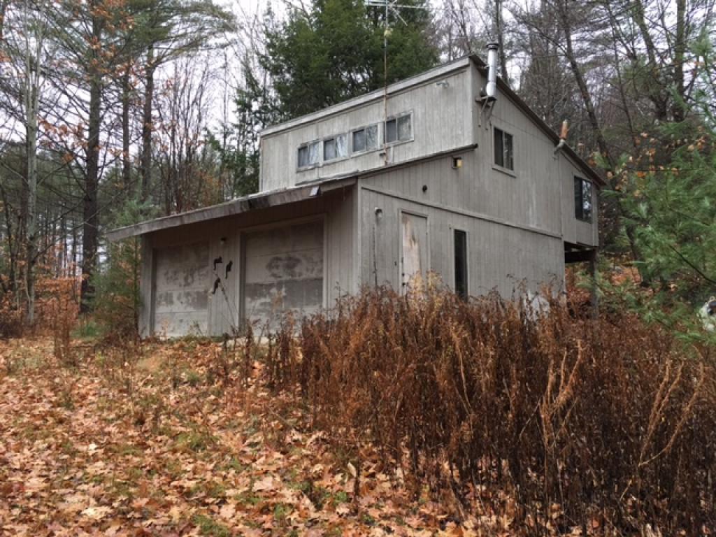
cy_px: 268
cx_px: 358
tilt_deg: +7.2
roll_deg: -0.4
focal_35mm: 29
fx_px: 600
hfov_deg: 61.7
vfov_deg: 48.2
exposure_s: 1/30
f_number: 2.2
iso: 32
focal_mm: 4.15
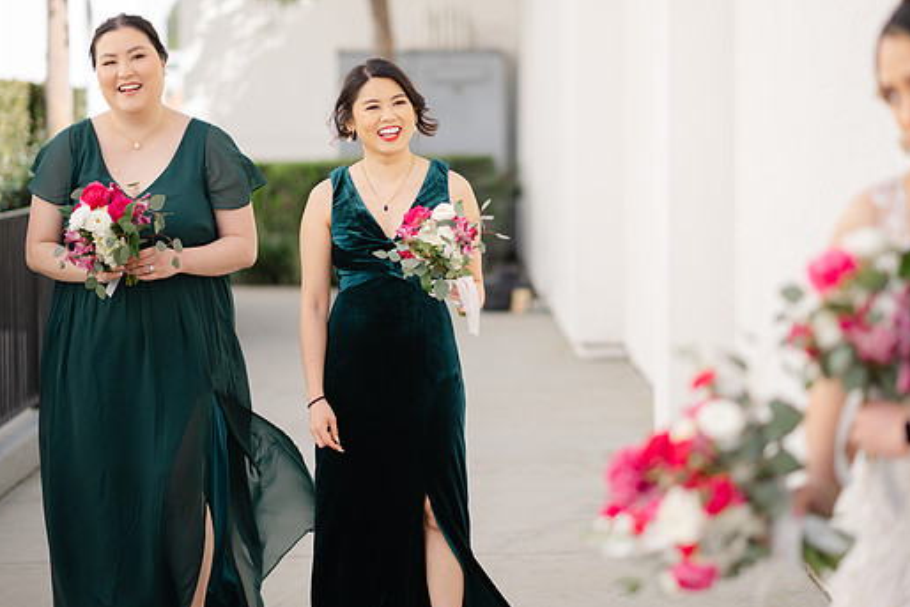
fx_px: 2427
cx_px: 497
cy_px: 282
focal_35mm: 96
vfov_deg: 14.3
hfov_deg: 21.2
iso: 80
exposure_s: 1/3200
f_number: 1.8
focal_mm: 85
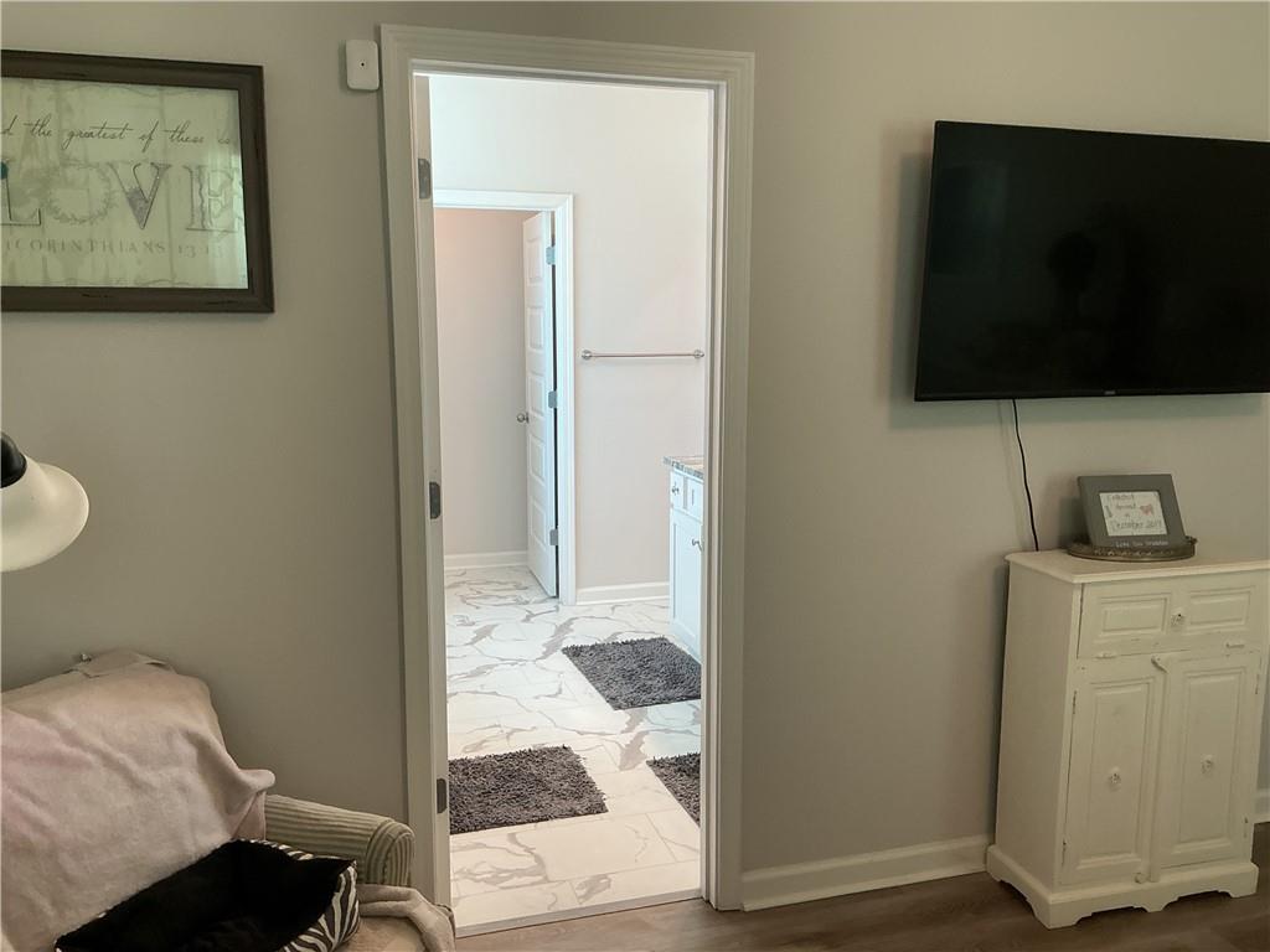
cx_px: 635
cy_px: 476
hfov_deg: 61.7
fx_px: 1064
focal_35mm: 29
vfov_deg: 48.2
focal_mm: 3
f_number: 1.8
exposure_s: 1/60
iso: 64
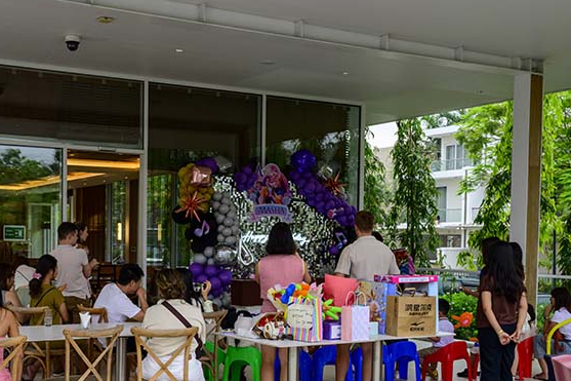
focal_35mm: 51
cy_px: 271
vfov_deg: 26.3
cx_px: 202
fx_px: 806
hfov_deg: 38.6
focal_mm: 29.5
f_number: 8
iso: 1400
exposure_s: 1/320
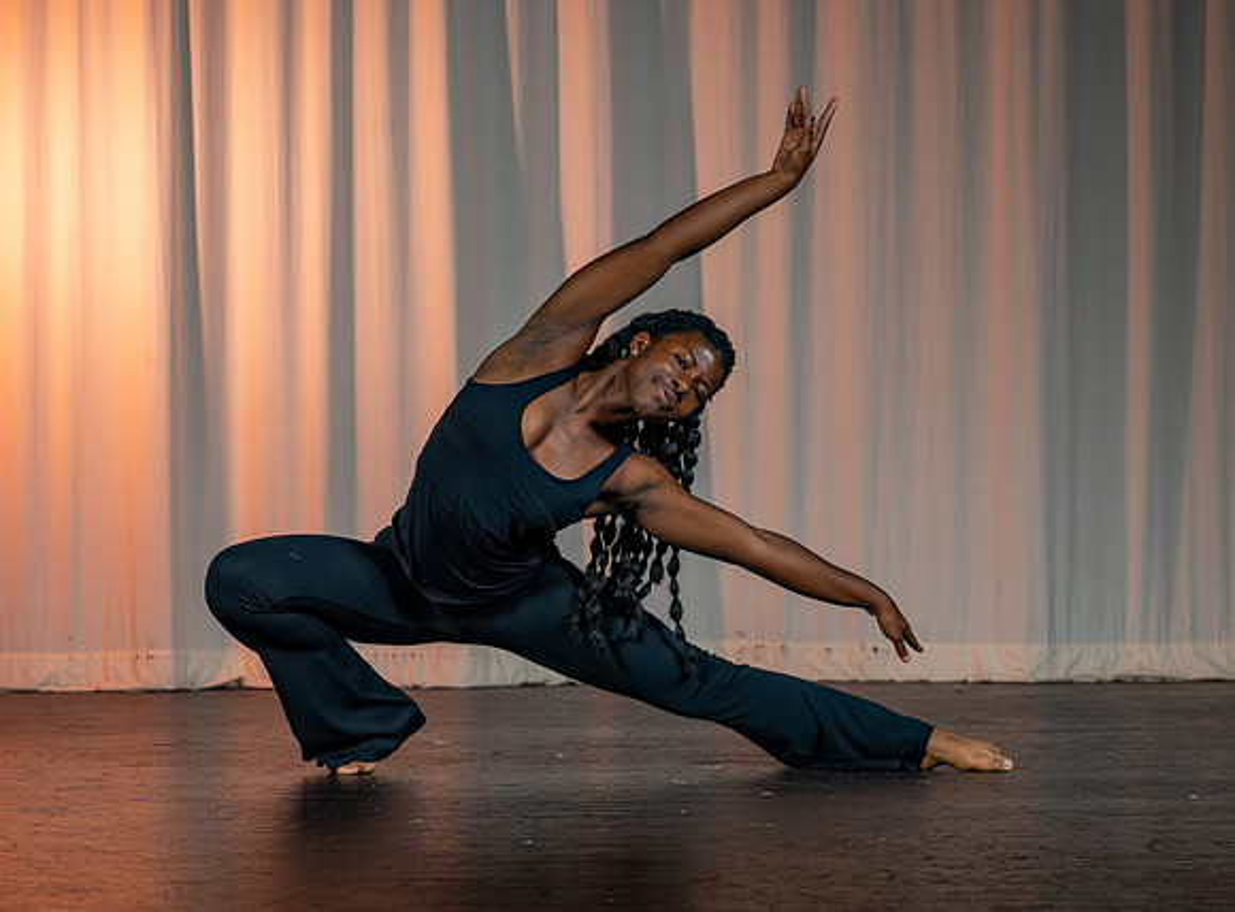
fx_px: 3345
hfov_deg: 20.9
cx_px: 691
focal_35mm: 94
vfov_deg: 15.5
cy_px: 496
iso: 125
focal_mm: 70
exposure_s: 1/160
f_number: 5
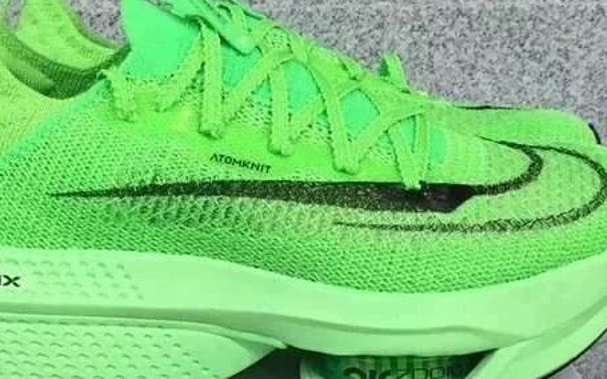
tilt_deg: -19.1
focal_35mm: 65
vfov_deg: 19.7
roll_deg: +1.6
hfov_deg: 31.5
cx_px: 265
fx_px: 1075
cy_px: 328
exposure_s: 1/405
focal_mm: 3.3
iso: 25
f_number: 2.4
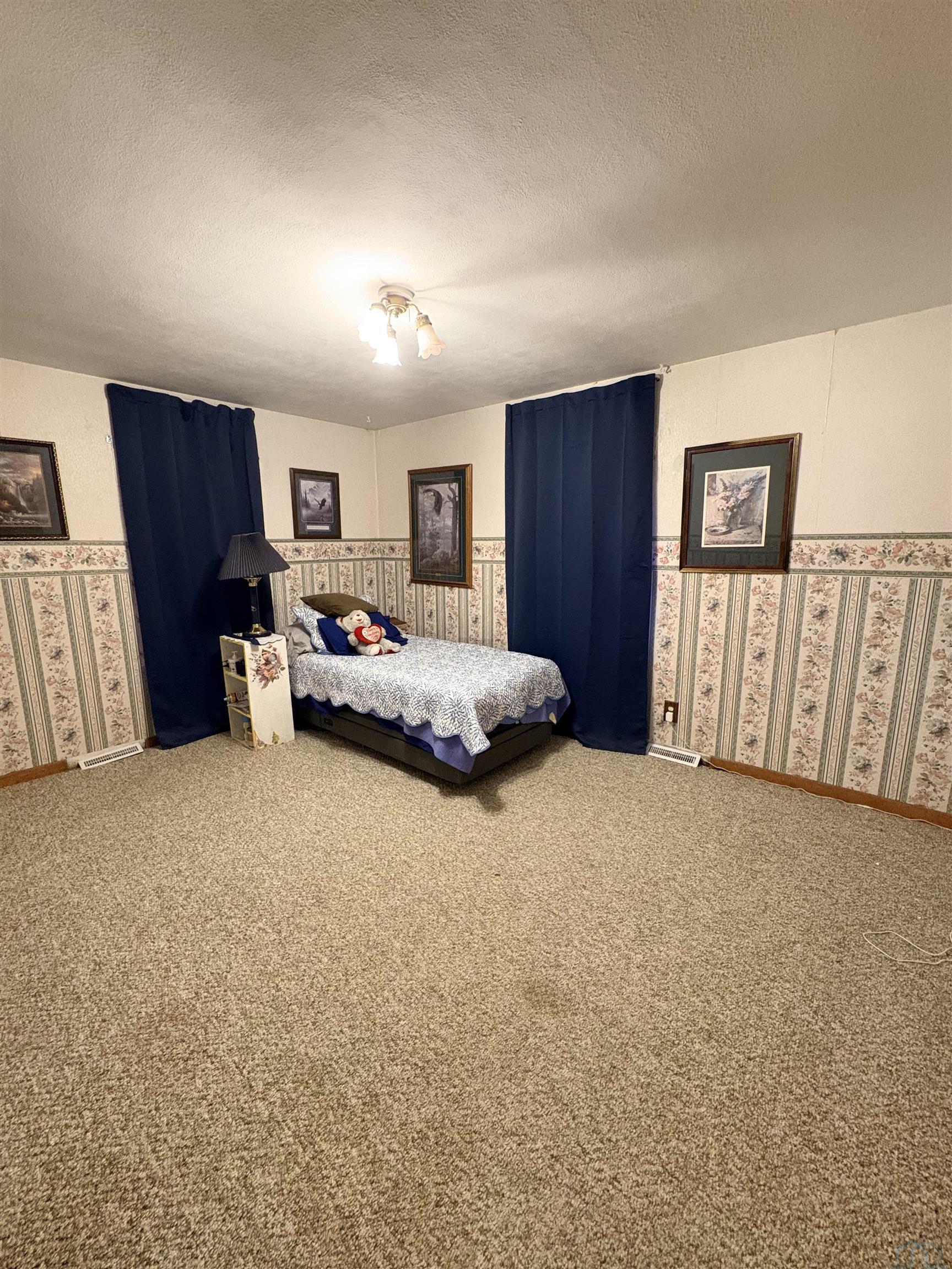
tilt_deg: -9.0
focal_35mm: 14
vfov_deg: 102.1
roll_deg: +0.5
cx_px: 476
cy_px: 634
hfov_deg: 85.7
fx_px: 513
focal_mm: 2.22
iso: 640
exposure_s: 1/40
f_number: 2.2
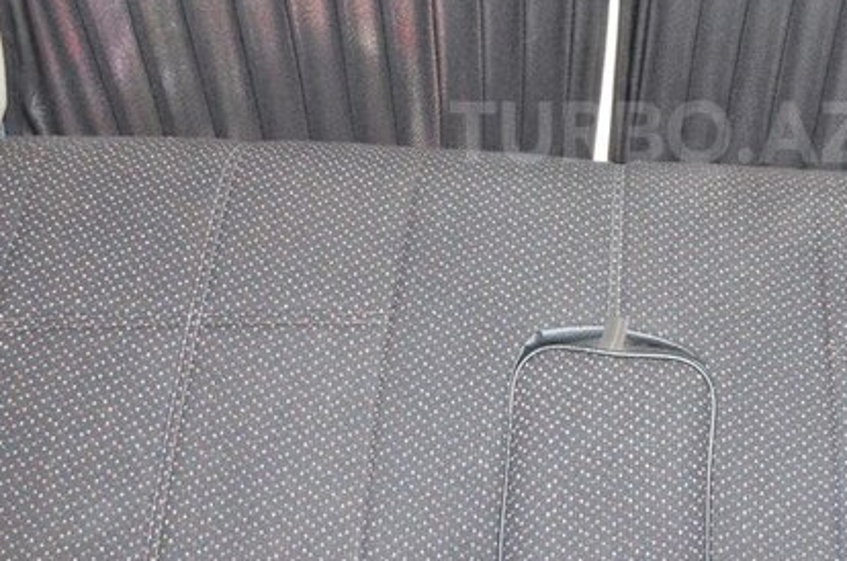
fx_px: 1009
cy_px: 132
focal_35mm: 43
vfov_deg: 30.5
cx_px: 659
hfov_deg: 43.7
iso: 6400
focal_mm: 18
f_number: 14
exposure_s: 1/60
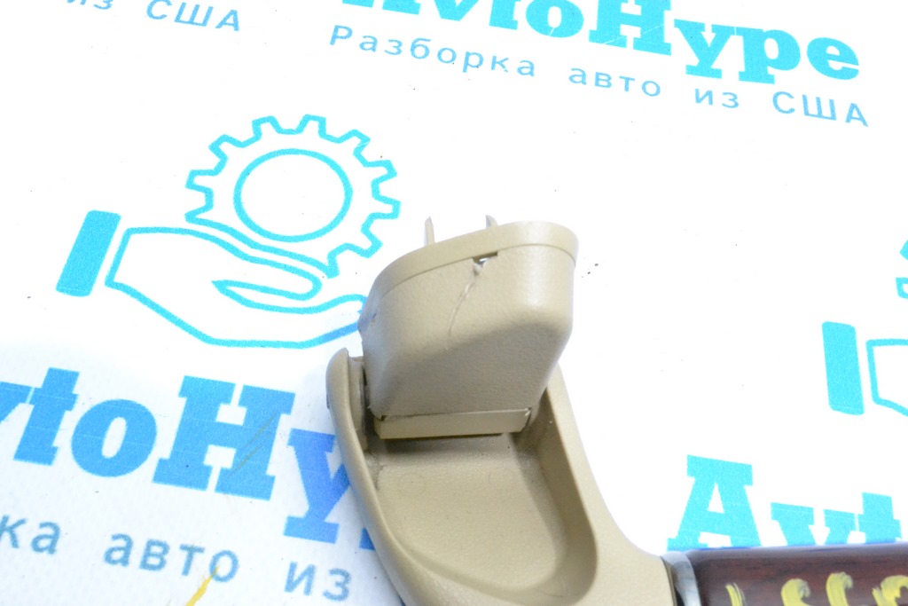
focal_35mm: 39
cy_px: 303
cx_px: 454
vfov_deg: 34.2
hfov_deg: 49.5
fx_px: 984
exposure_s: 1/80
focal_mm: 26
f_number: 14
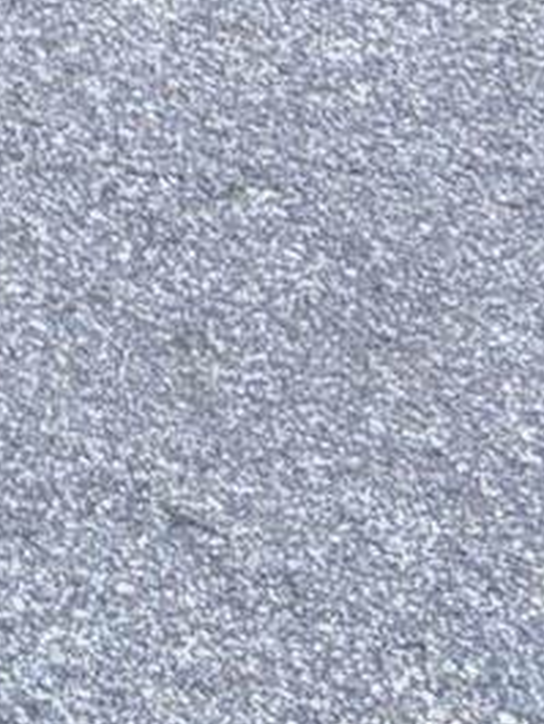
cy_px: -1926
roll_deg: -0.5
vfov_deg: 7.6
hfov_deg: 6.7
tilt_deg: +3.2
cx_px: -1137
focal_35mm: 201
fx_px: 4208
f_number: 1.6
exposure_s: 1/144
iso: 125
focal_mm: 5.96
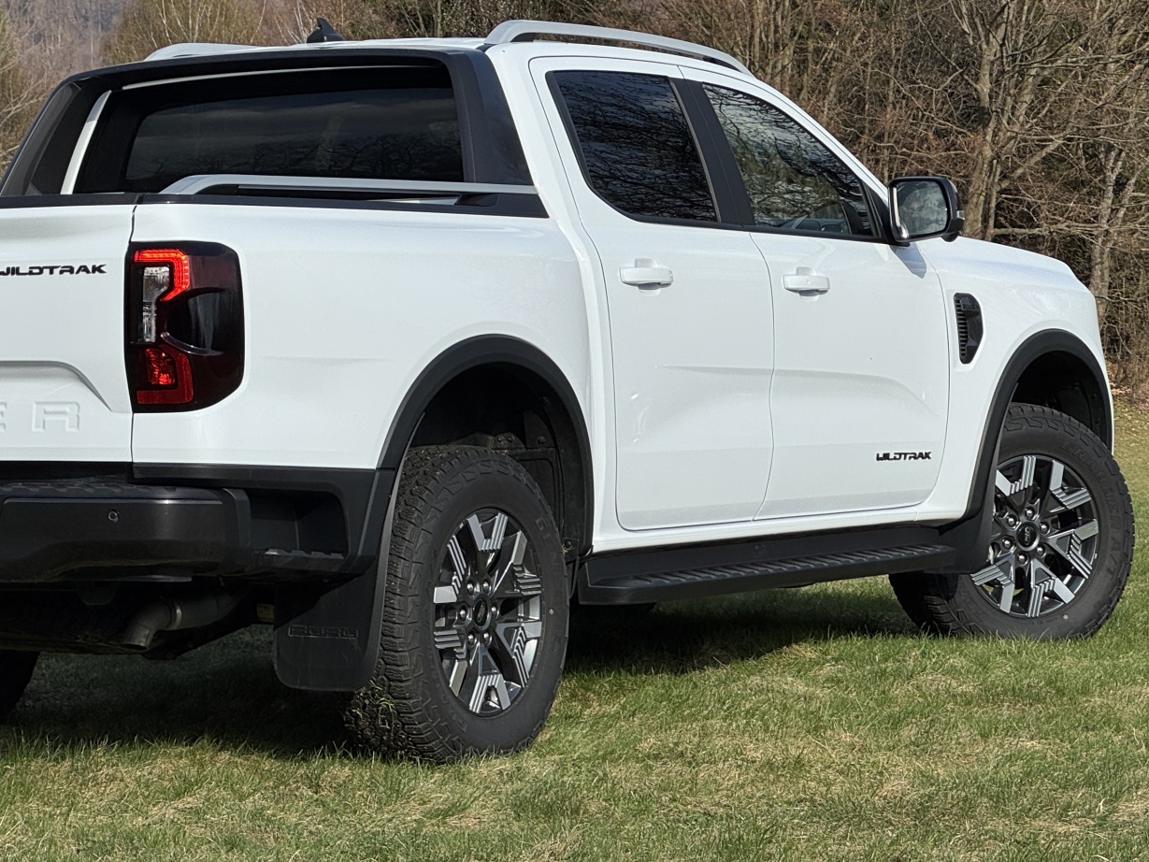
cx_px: 352
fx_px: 3950
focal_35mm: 119
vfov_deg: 12.4
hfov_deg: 16.5
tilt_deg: -1.9
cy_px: 229
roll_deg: -1.2
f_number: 2.8
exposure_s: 1/1143
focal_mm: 9
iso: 25
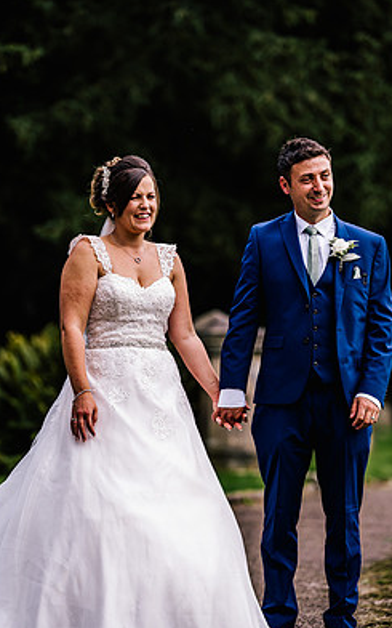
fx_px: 2701
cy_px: 328
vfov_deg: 13.2
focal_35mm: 158
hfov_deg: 8.3
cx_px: 178
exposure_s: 1/640
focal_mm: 135
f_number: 2.2
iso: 50
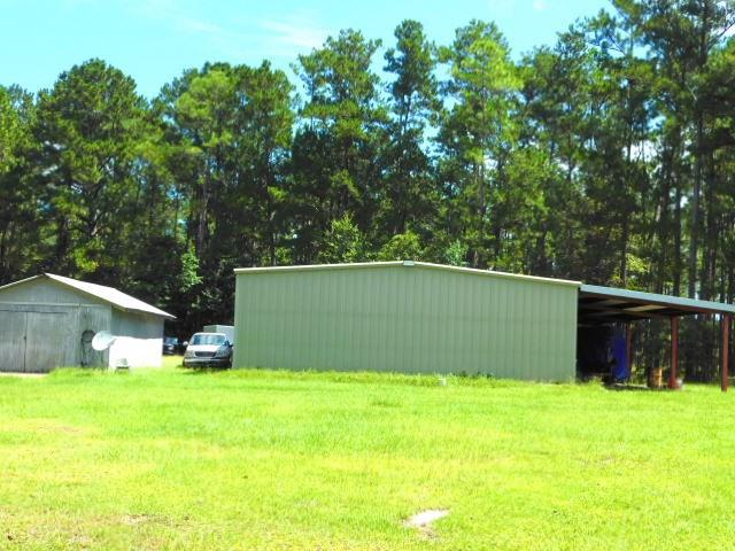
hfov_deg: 42.1
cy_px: 276
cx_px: 368
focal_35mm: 45
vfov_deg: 32.2
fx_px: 955
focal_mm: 8
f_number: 3.7
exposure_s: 1/640
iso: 125
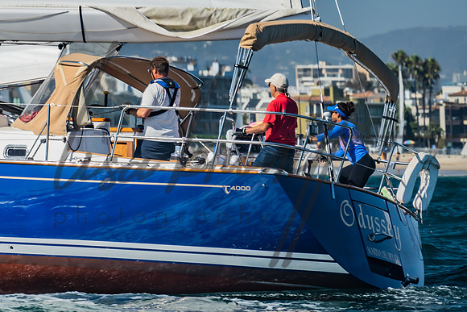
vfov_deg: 3.0
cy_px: 39
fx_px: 5912
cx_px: 82
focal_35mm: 456
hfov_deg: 4.5
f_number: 6.3
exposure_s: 1/500
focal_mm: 200
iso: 160
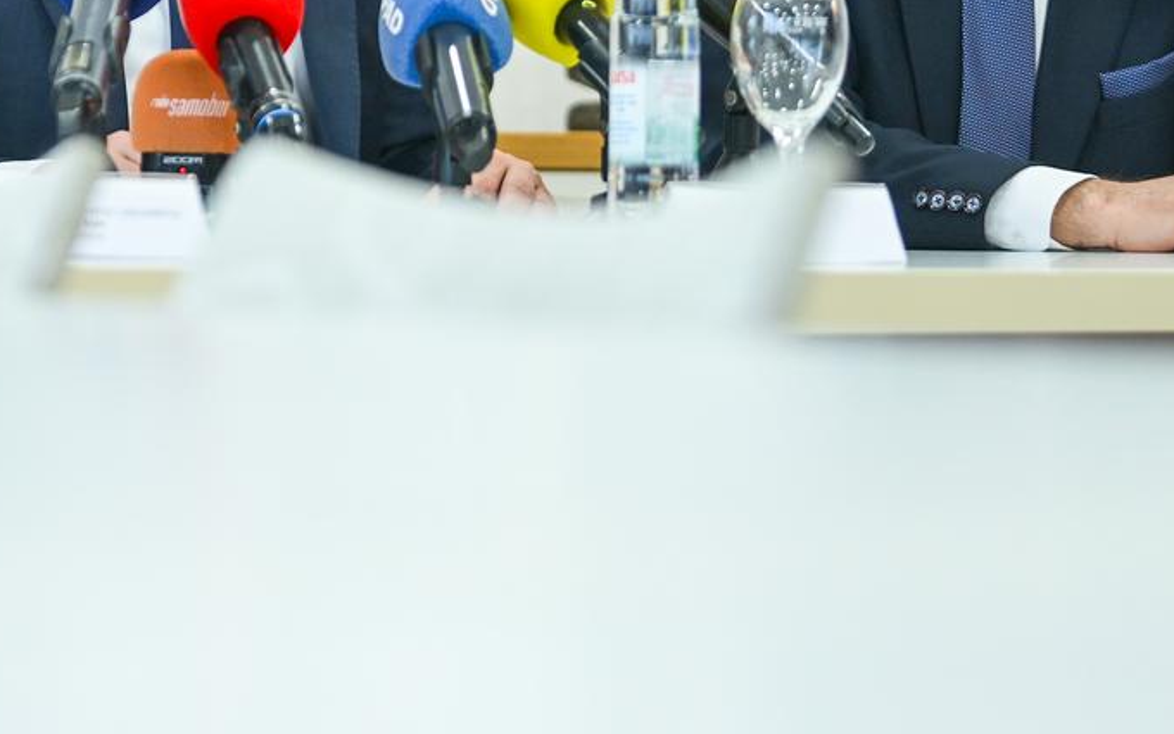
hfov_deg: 12.4
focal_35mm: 168
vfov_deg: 7.8
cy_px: 136
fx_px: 5375
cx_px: 280
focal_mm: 70
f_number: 2.8
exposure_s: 1/400
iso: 1250
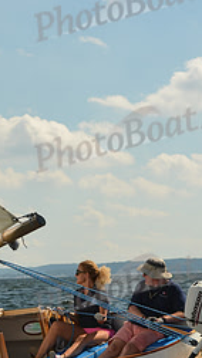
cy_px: 229
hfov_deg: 7.1
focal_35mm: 169
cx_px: -38
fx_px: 1607
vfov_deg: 12.7
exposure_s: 1/1000
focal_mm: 70
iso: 500
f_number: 7.1
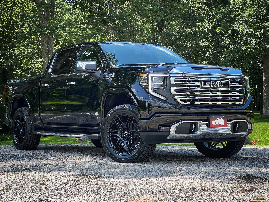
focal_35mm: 77
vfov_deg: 19.1
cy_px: 101
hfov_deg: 25.3
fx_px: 598
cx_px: 134
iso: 32
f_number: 2.8
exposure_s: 1/142
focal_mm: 9
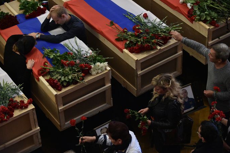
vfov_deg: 16.6
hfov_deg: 24.8
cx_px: 114
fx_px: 524
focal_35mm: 82
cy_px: 76
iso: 8000
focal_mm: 80
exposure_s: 1/320
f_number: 3.5
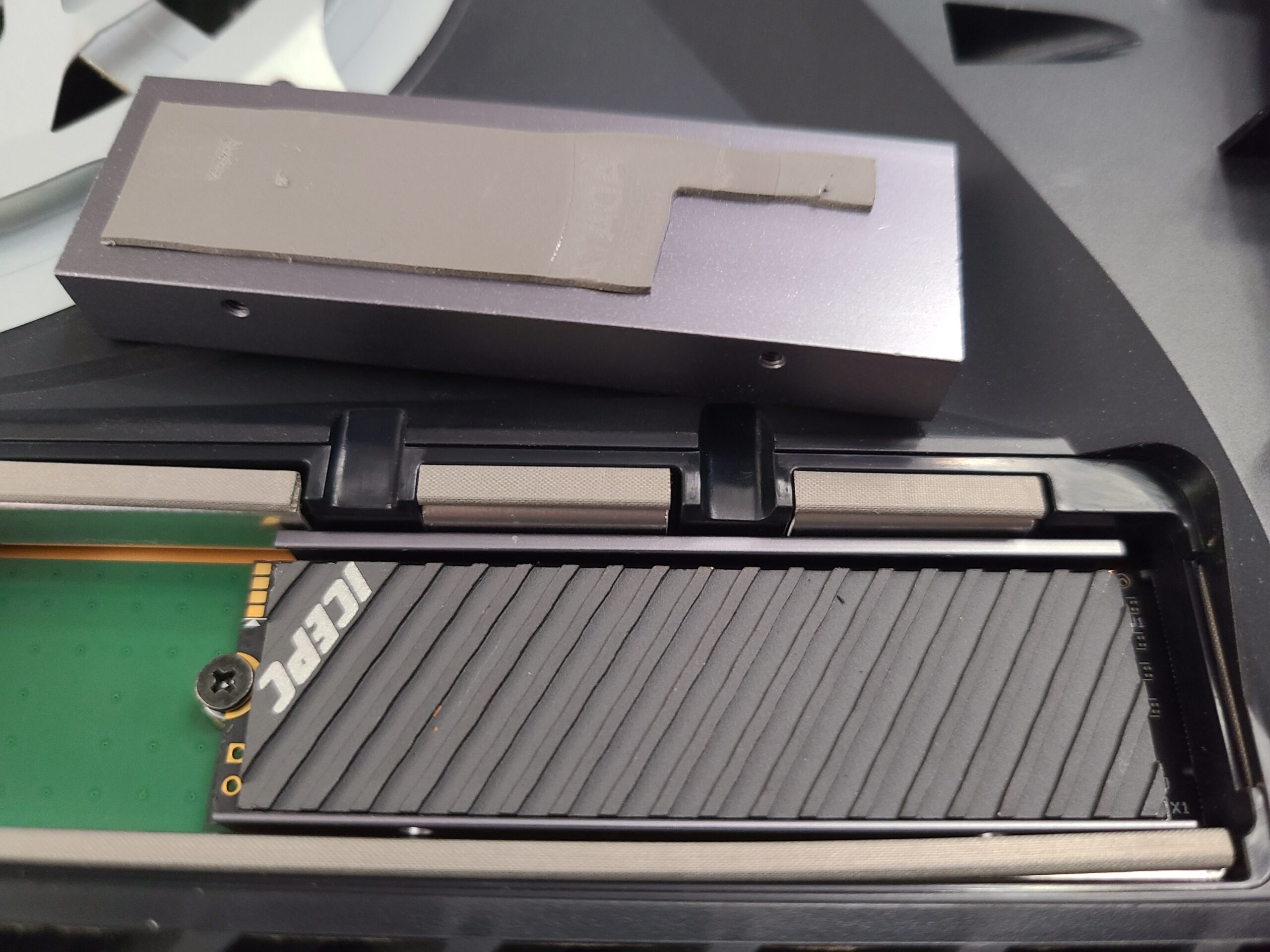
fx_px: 954
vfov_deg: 53.1
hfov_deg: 67.3
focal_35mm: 26
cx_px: 635
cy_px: 476
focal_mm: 5.4
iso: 640
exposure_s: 1/24
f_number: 1.8
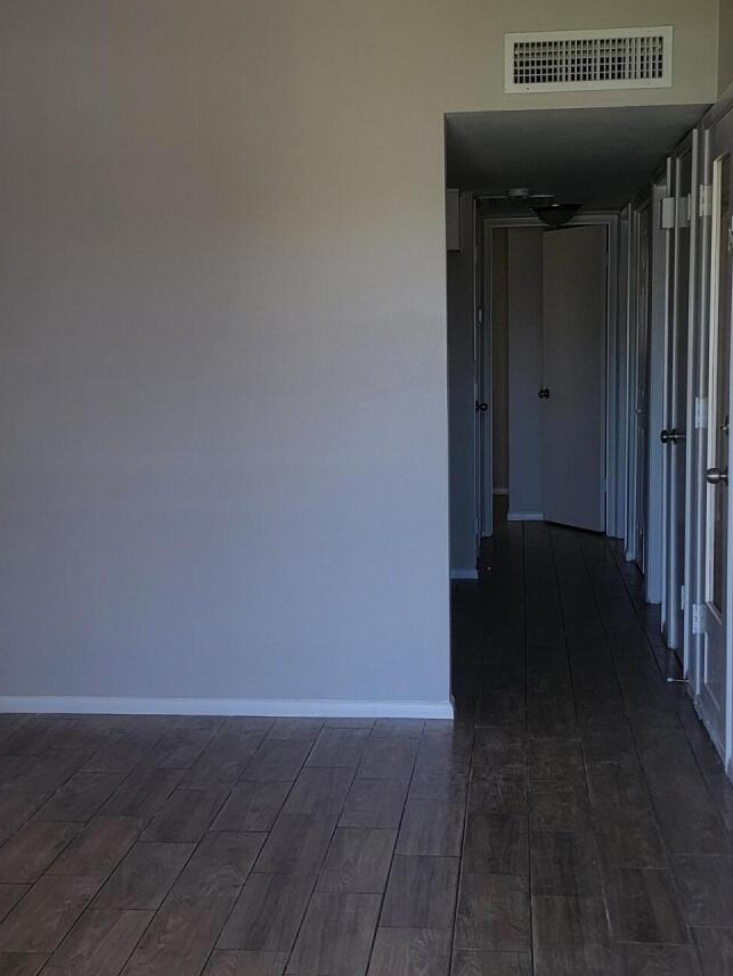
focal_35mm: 56
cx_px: 335
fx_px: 1581
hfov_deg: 26.1
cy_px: 520
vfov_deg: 34.3
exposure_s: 1/120
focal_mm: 6.7
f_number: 1.8
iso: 40
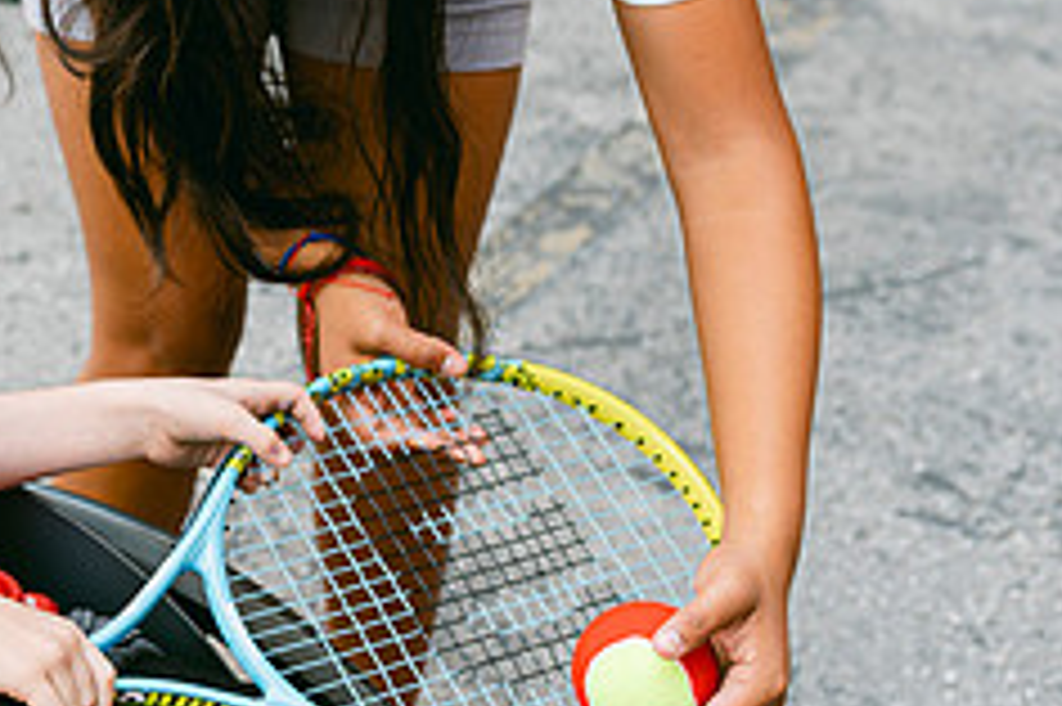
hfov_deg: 21.9
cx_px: -207
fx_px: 2535
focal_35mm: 86
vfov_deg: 15.8
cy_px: 184
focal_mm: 35
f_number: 4
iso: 160
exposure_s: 1/125
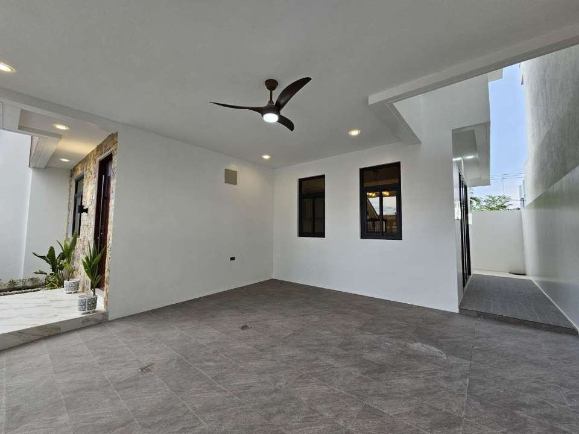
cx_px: 290
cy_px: 217
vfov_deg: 89.9
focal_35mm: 13
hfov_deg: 106.2
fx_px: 217
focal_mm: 2.2
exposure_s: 1/120
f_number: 2.2
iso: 50
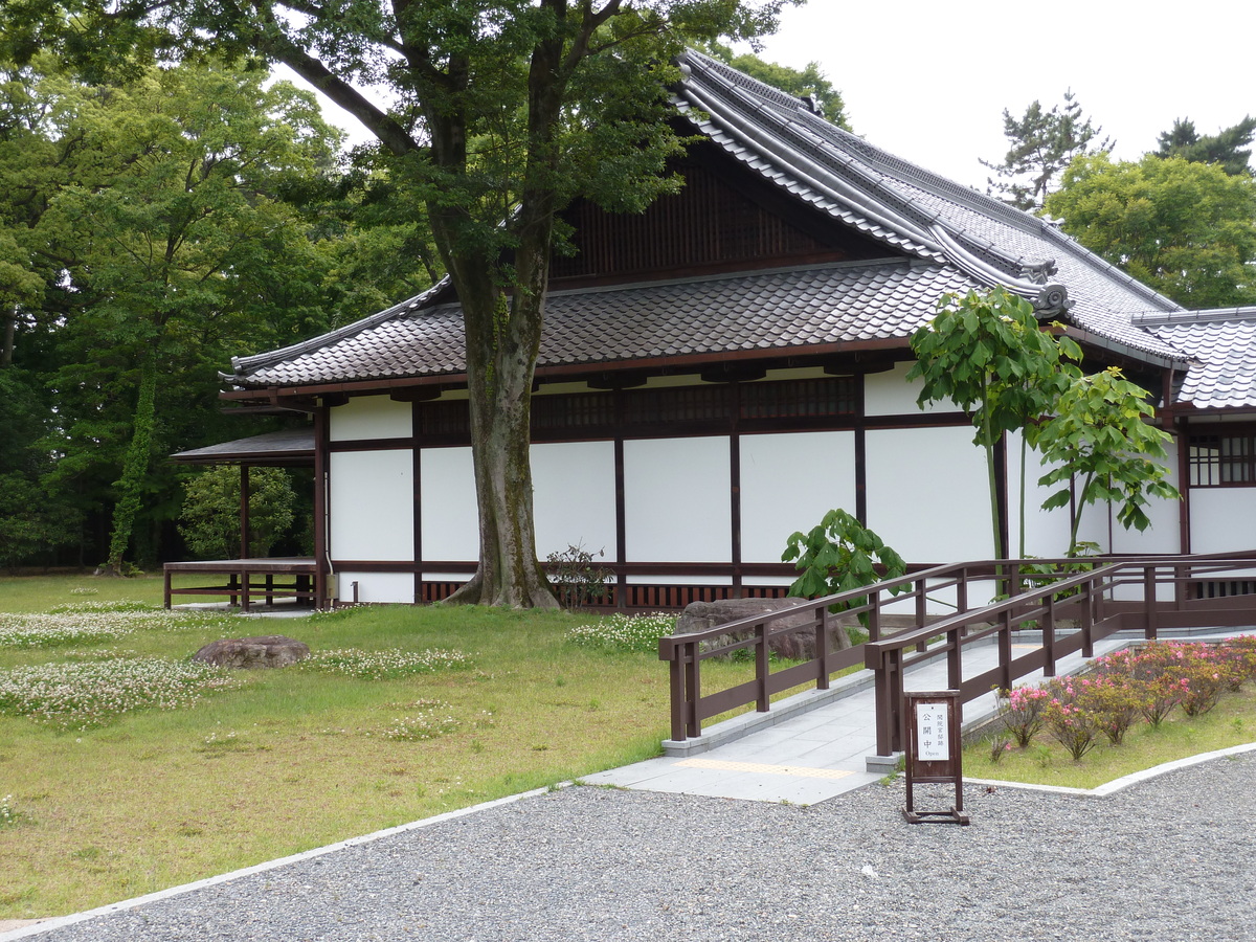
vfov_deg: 32.9
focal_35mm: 44
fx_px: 1596
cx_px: 628
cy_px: 471
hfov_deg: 42.9
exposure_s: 1/160
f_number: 4
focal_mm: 7.3
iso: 80
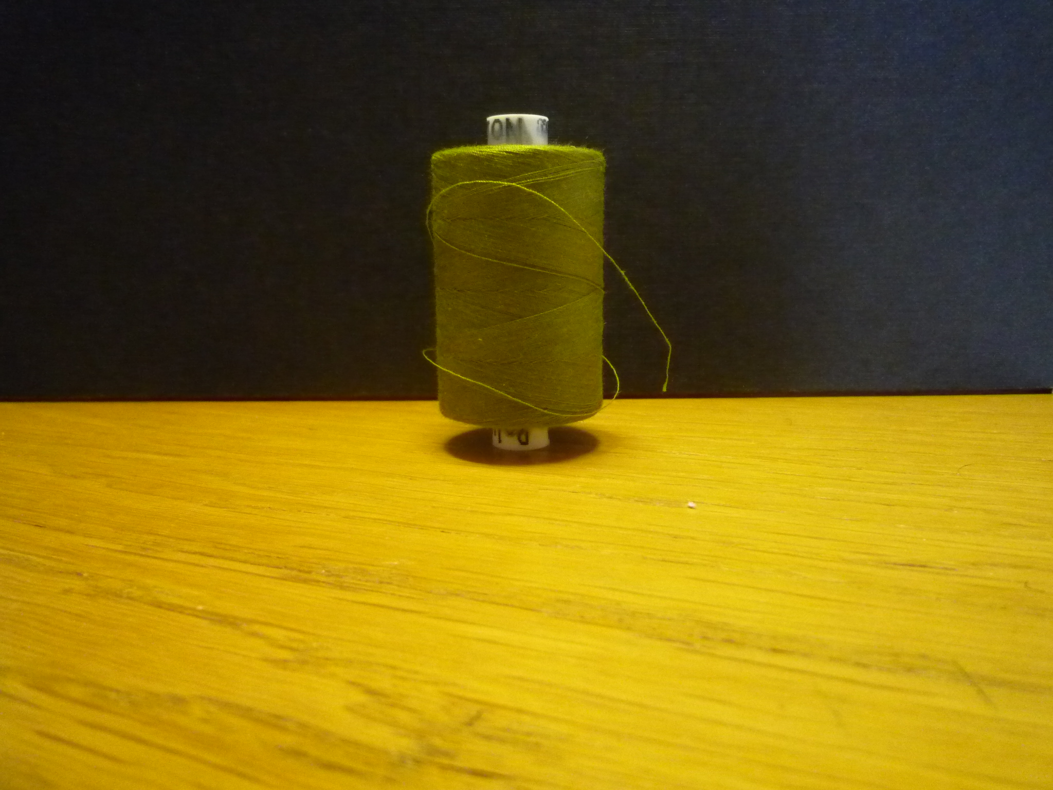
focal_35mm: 25
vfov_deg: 54.9
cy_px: 395
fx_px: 760
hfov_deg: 69.4
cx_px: 526
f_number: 2.8
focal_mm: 4.4
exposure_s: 1/40
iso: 800
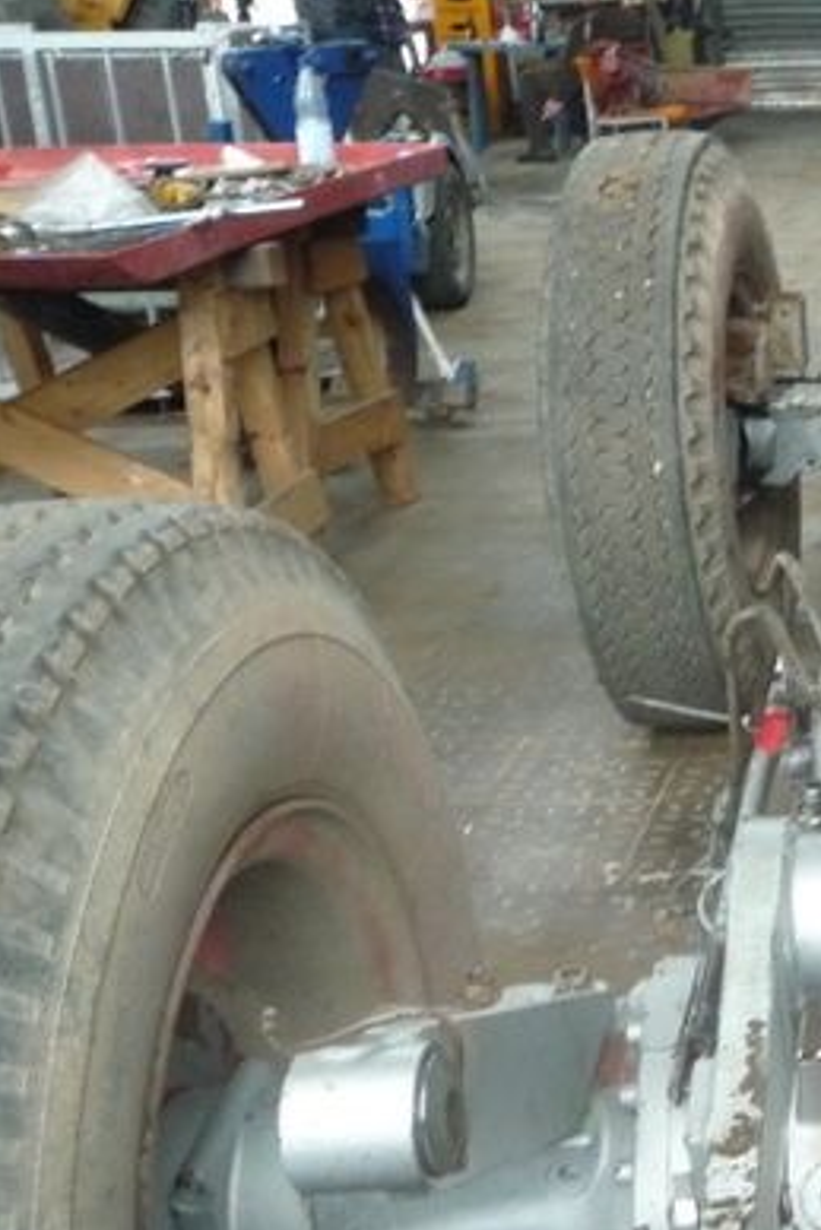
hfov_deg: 19.5
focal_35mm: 60
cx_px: 1258
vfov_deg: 33.3
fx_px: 2051
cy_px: 694
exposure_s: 1/13
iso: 400
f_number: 3.3
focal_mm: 4.7
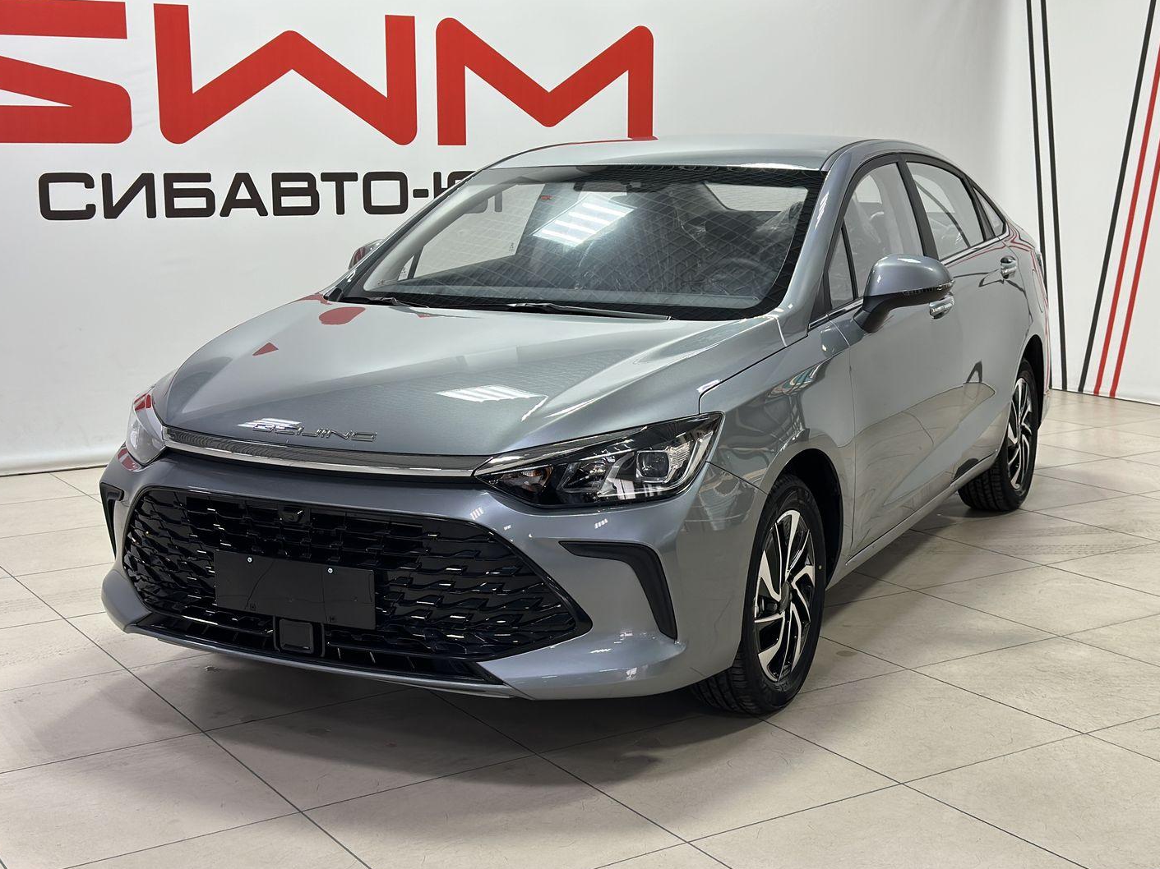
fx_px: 1642
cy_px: 440
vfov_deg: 29.7
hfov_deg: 38.9
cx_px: 581
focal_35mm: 49
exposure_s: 1/100
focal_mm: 6.86
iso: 100
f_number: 1.78
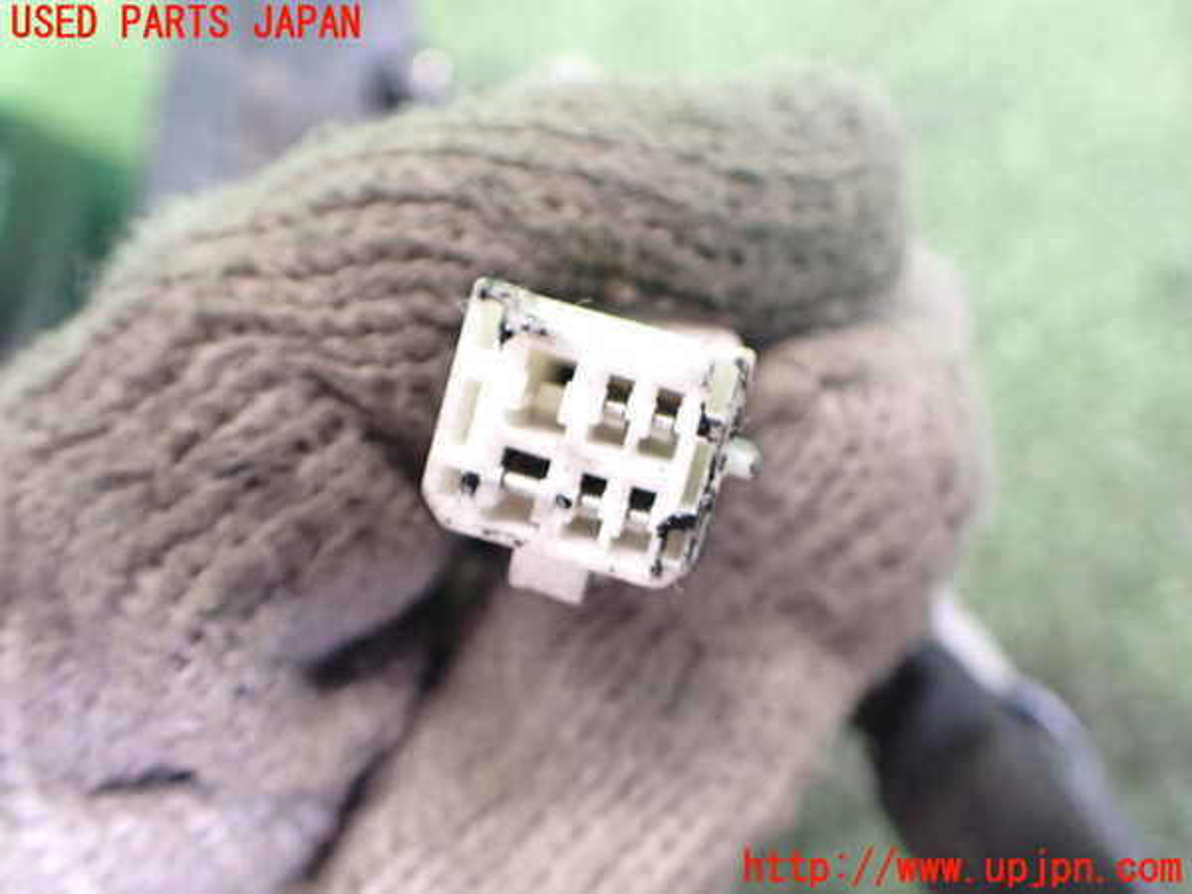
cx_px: 596
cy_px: 447
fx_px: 1033
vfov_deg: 46.8
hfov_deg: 60.0
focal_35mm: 30
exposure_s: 1/40
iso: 800
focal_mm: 5.4
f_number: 2.3
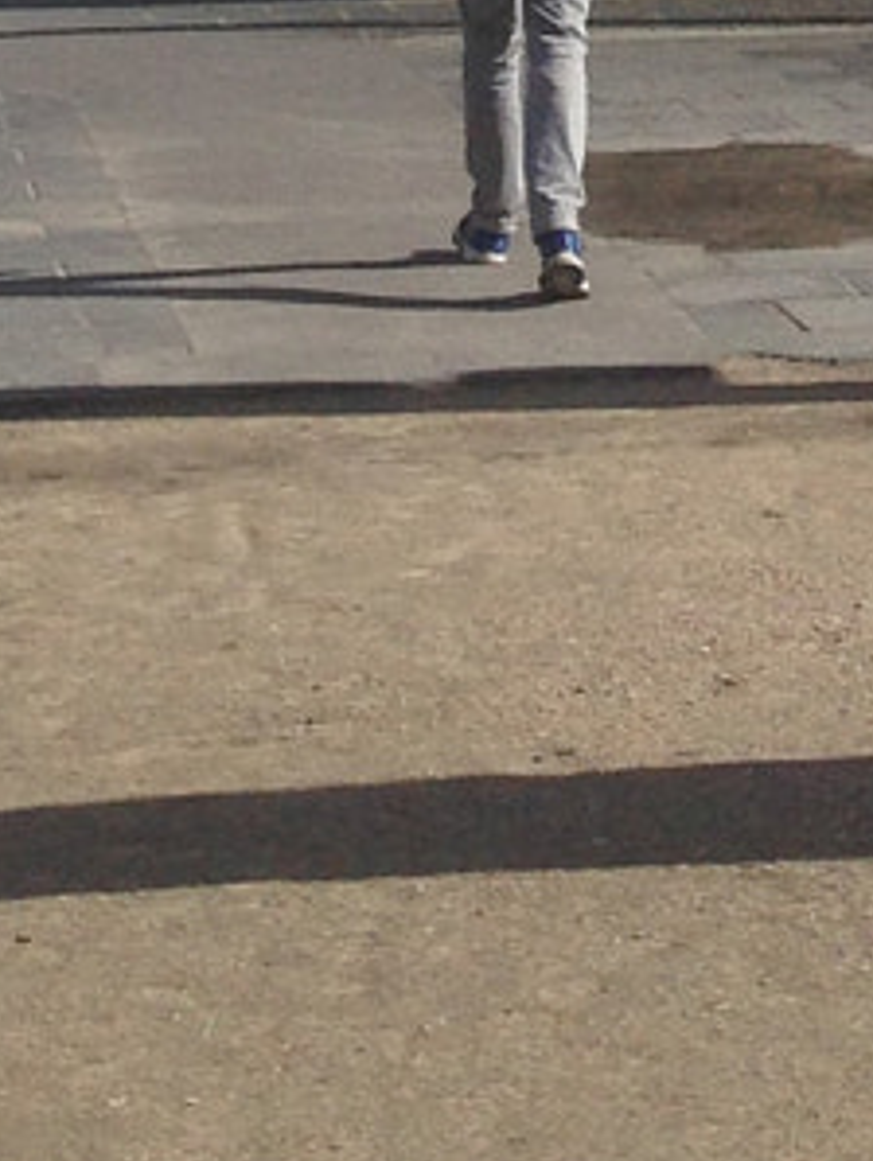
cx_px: 904
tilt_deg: +9.8
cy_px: -1593
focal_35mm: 177
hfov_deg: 8.3
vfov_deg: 9.9
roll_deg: +2.4
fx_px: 5943
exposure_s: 1/2463
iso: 50
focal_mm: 4.12
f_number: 2.4
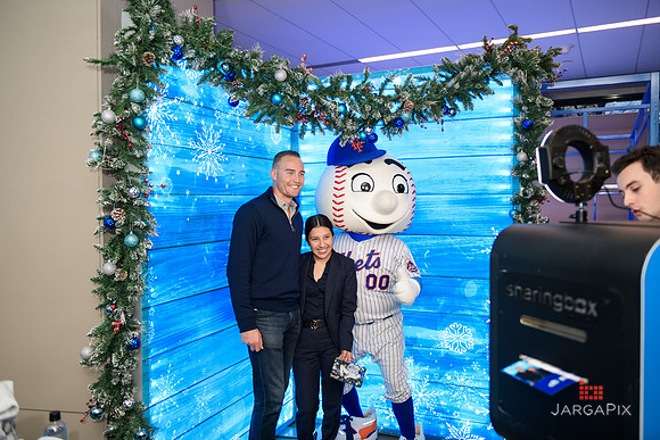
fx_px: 532
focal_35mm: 29
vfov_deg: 45.0
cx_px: 330
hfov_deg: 63.6
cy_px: 220
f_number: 3.2
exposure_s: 1/125
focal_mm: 29
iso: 400
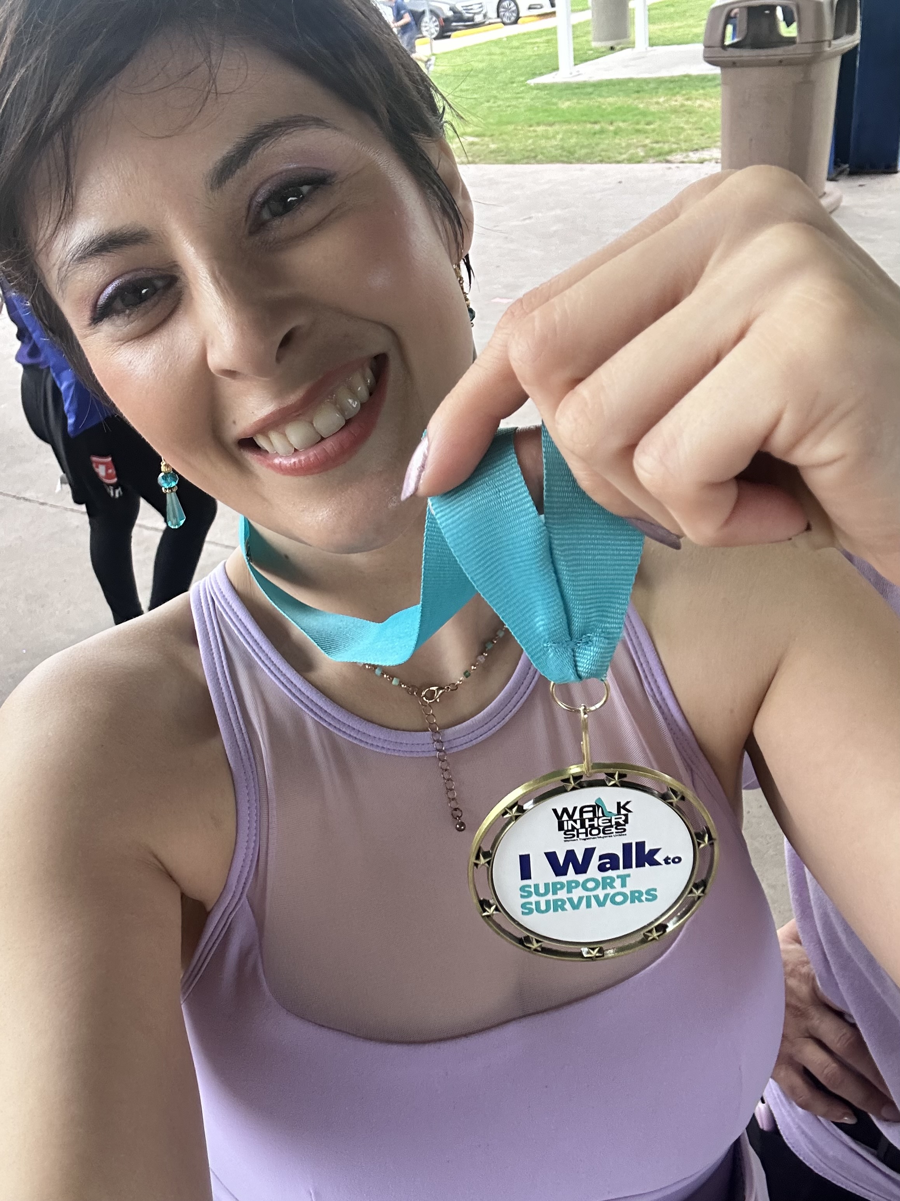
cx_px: 450
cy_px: 600
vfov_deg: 60.0
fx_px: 1040
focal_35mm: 30
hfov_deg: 46.8
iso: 80
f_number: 1.9
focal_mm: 2.69
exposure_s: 1/121
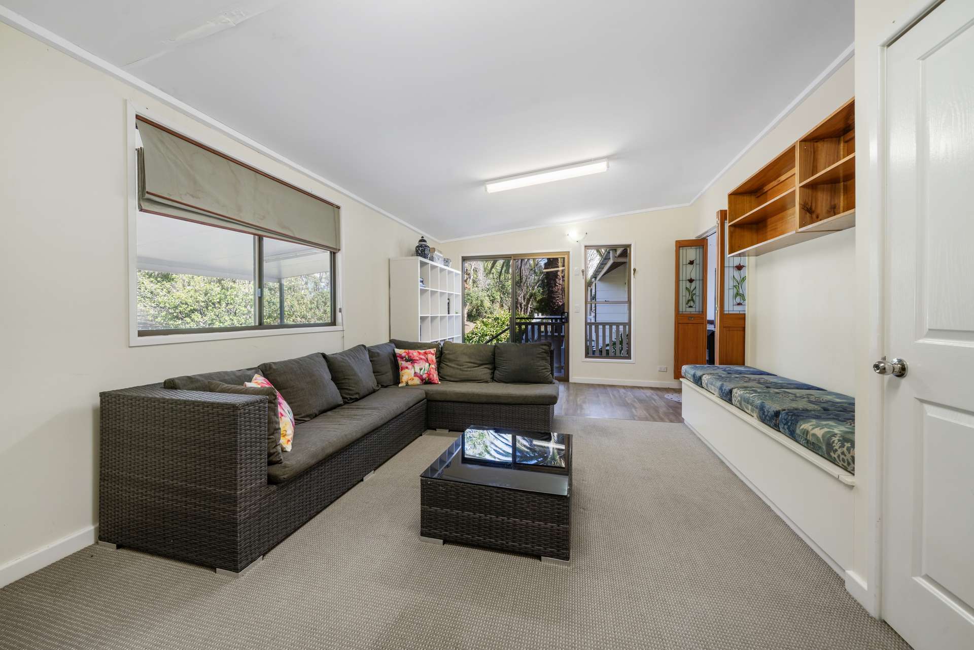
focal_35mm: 13
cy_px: 325
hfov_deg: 108.3
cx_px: 487
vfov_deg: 85.5
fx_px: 352
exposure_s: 1/2.5
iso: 100
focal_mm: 13
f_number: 8
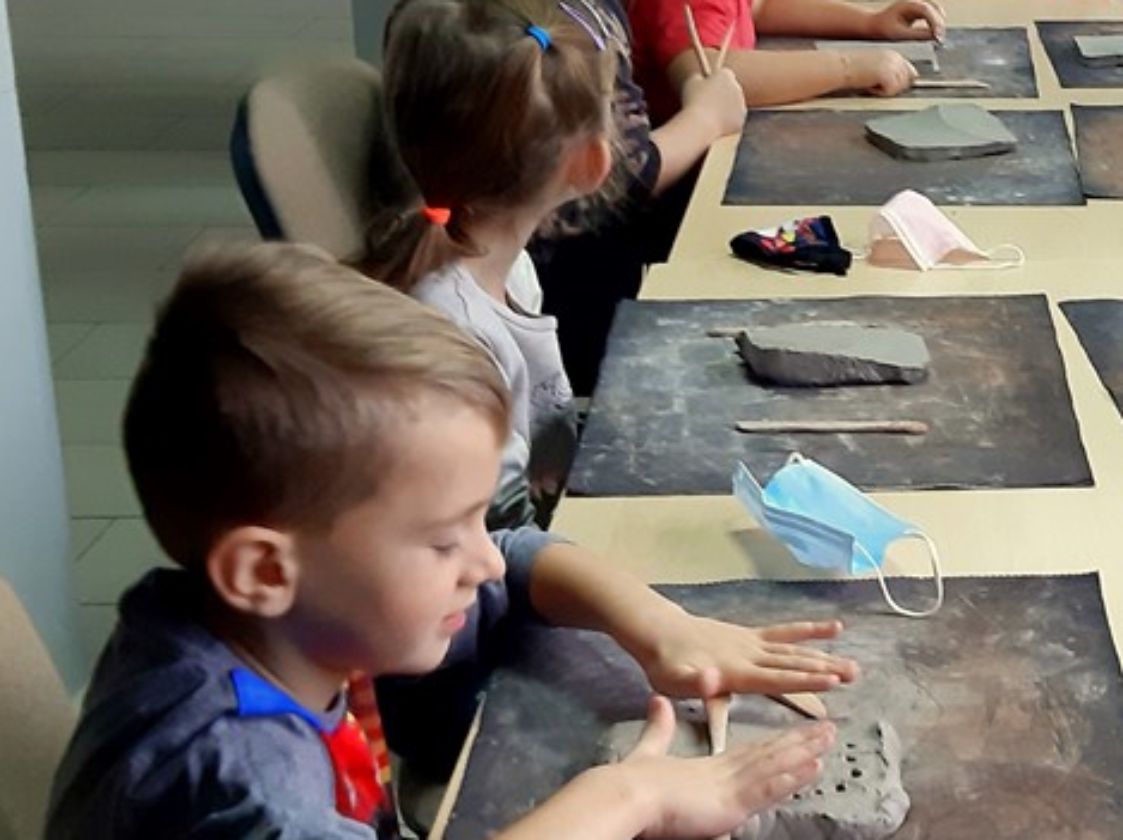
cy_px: 92
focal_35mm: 59
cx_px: 1202
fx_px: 1913
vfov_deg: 24.1
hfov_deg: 29.8
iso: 200
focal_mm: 3.93
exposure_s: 1/50
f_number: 1.7
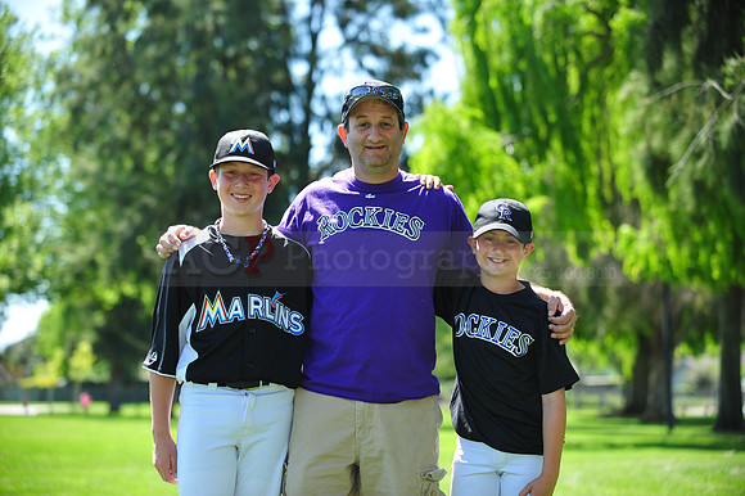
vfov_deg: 14.8
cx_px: 372
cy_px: 248
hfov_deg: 22.2
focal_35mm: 92
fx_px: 1903
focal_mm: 92
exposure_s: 1/500
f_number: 4
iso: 200
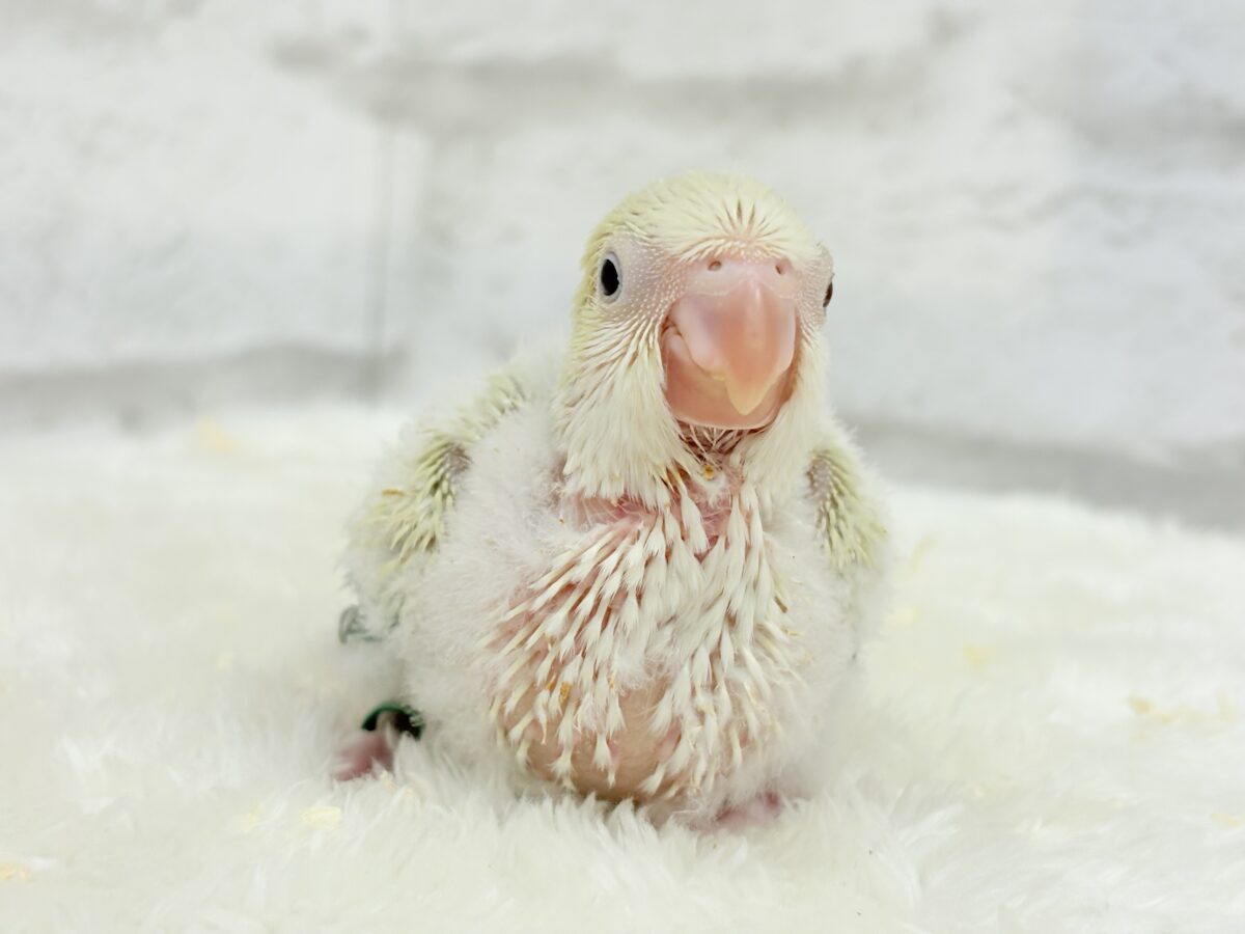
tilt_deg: -7.7
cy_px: 467
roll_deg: -4.6
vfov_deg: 28.0
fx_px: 1870
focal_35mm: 52
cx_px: 622
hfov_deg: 36.8
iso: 64
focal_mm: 5.96
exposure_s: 1/100
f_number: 1.6
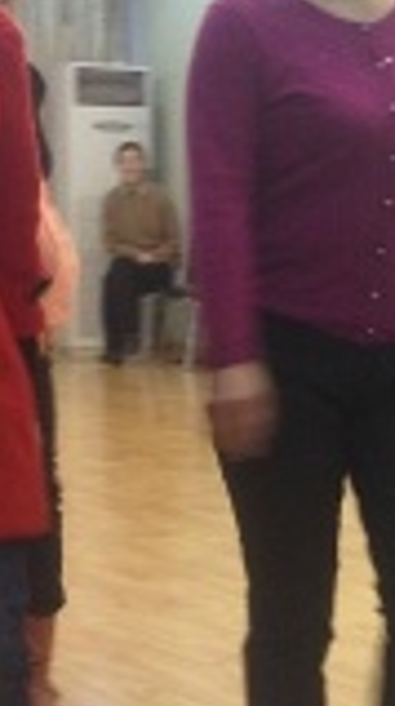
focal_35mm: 133
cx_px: 699
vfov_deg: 16.1
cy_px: 431
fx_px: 2486
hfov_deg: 8.7
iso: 80
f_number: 2.4
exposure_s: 1/20
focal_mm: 4.13
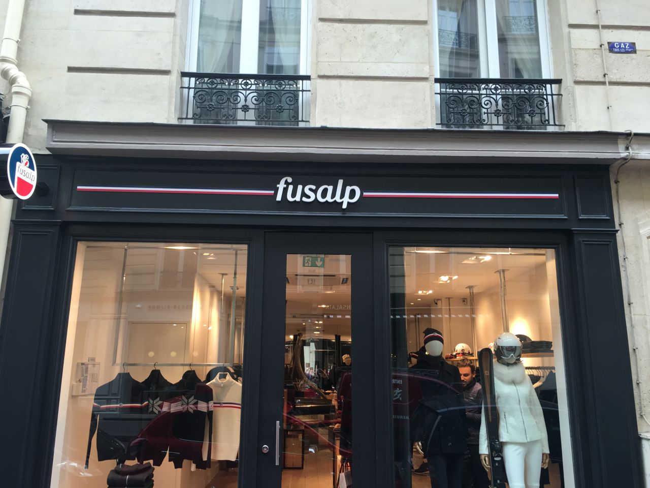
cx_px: 325
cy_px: 244
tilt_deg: +13.7
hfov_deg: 61.7
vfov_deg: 48.2
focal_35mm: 29
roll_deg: -0.9
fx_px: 545
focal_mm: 4.15
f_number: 2.2
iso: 40
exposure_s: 1/100
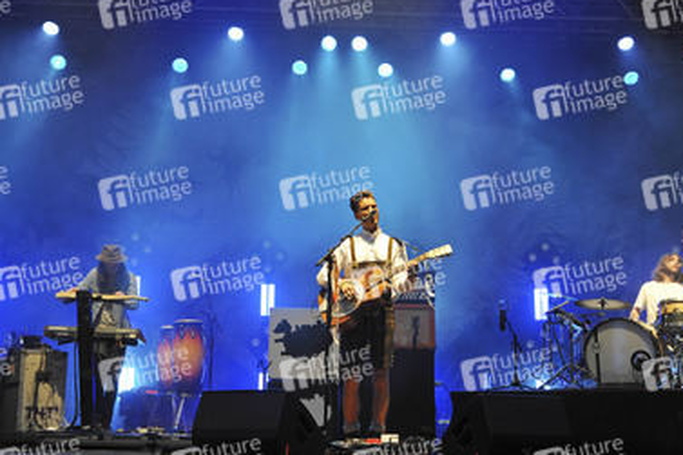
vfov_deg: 24.6
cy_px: 234
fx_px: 1043
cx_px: 351
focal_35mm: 55
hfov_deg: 36.3
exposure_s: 1/200
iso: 800
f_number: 2.8
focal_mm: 46
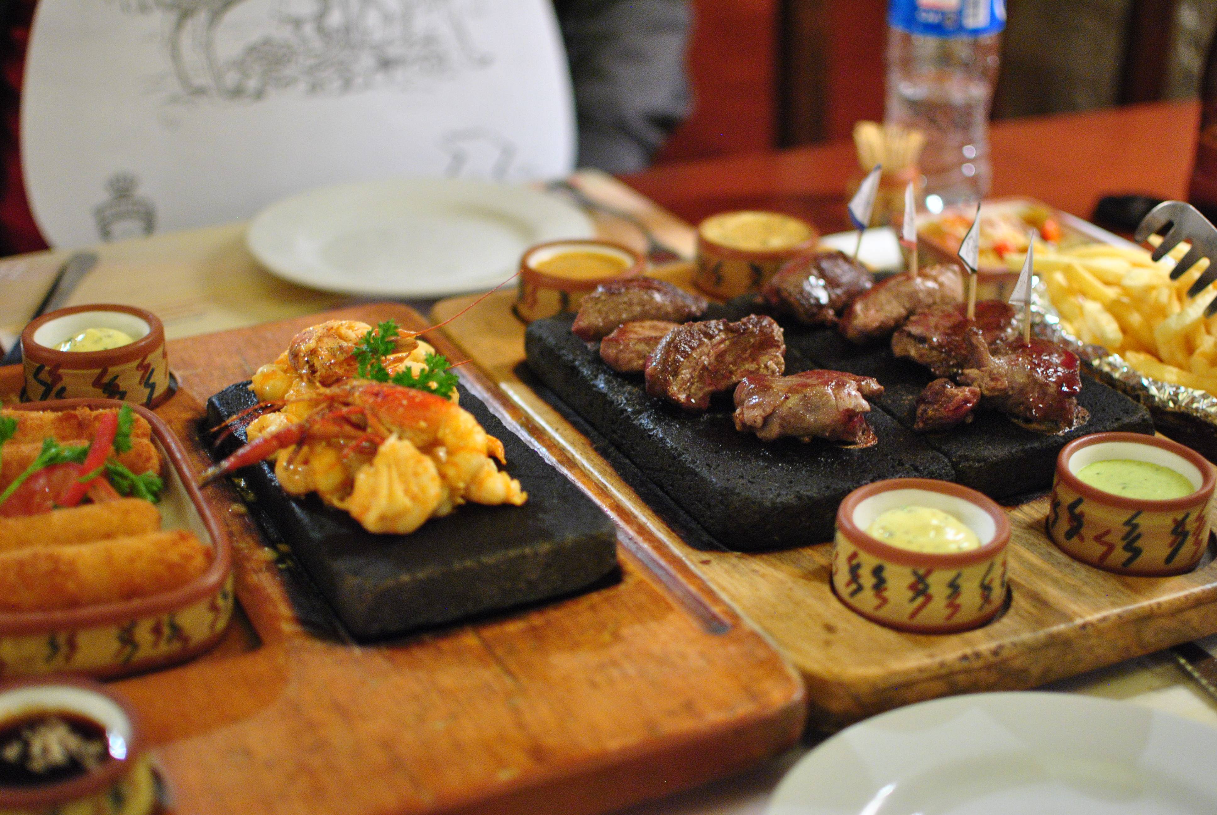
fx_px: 1777
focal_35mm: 52
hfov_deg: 37.8
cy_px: 408
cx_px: 608
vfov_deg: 25.8
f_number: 1.8
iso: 800
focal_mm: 35
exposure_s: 1/13
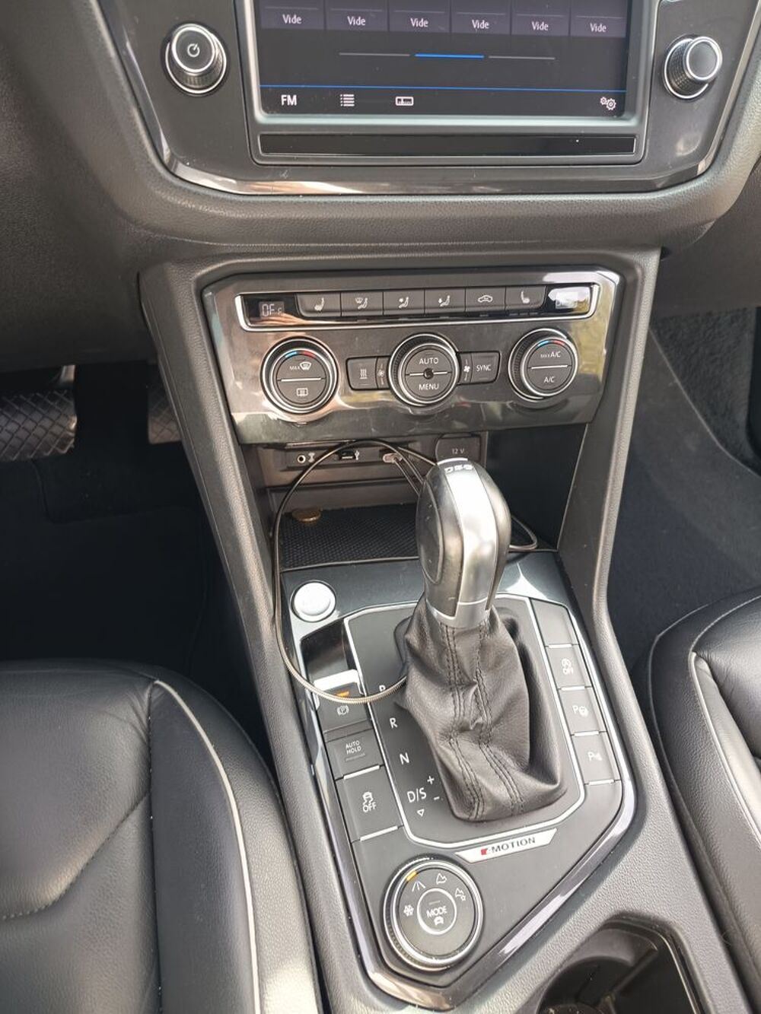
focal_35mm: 24
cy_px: 507
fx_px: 703
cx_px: 380
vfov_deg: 71.6
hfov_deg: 56.8
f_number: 1.7
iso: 173
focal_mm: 5.24
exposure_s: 1/50
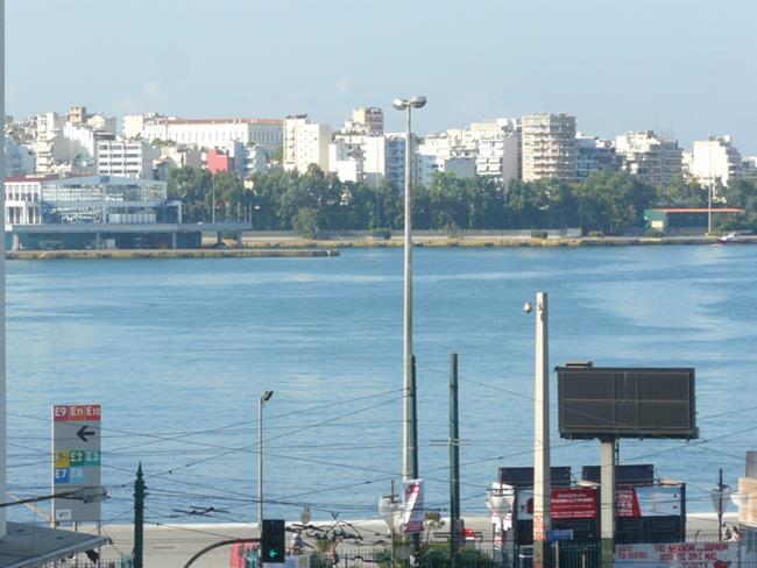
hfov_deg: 12.8
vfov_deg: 9.6
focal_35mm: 154
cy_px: 284
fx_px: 3369
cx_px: 378
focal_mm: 25.7
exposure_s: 1/250
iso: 100
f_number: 5.6
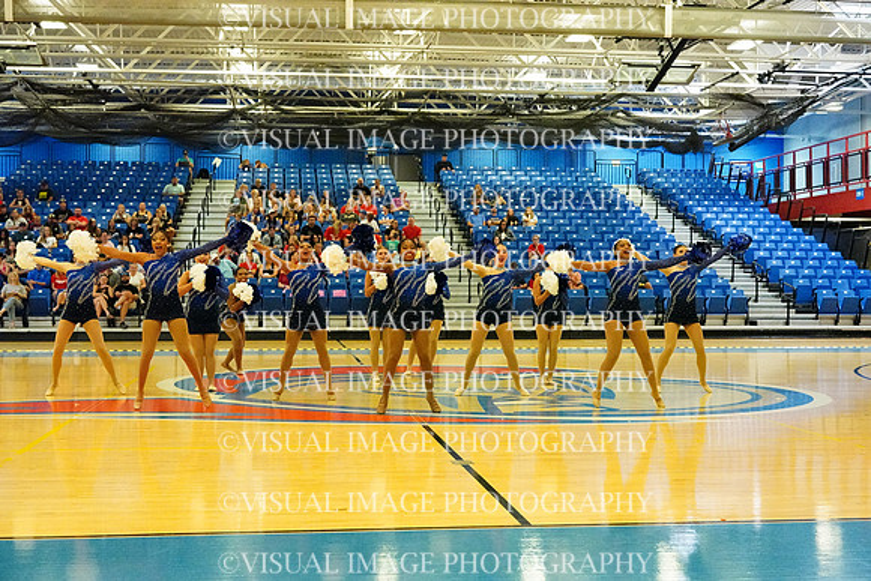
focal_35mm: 49
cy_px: 290
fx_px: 1186
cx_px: 436
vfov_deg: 27.5
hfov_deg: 40.3
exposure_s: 1/1000
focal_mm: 49
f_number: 4
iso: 25600
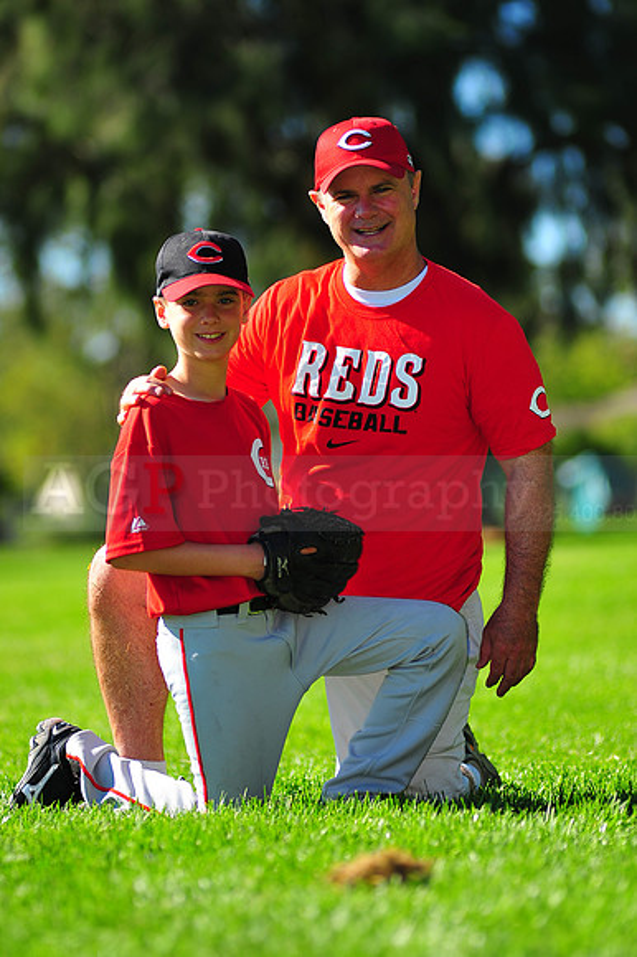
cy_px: 478
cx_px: 318
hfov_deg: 7.6
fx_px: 4783
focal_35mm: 180
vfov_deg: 11.4
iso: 200
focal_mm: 180
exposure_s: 1/1250
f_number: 3.5
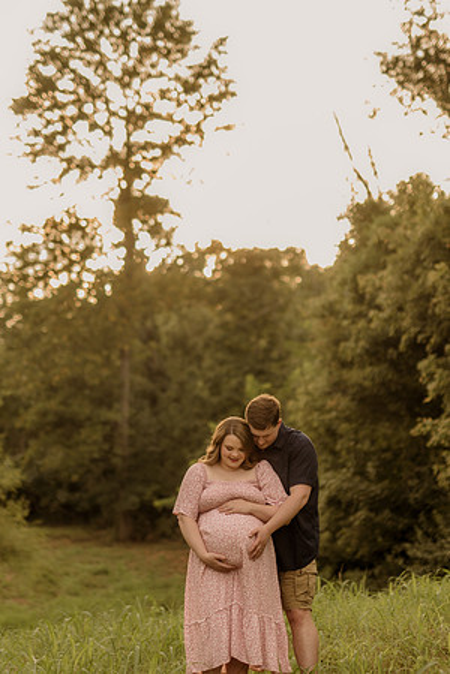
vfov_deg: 27.0
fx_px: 1406
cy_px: 337
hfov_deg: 18.2
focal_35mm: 75
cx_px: 225
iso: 125
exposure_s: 1/640
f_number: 1.8
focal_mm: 50
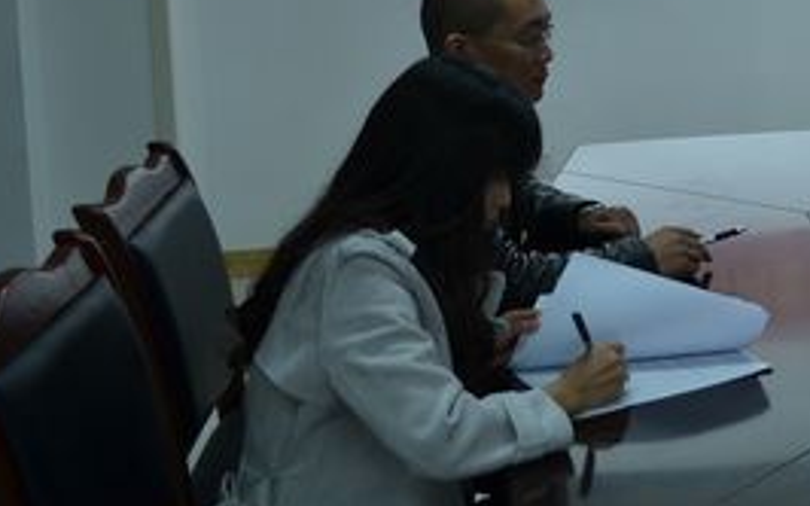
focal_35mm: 62
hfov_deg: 29.9
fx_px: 1368
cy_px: -24
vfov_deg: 20.2
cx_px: 871
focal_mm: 18
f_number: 4
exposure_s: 1/60
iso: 400
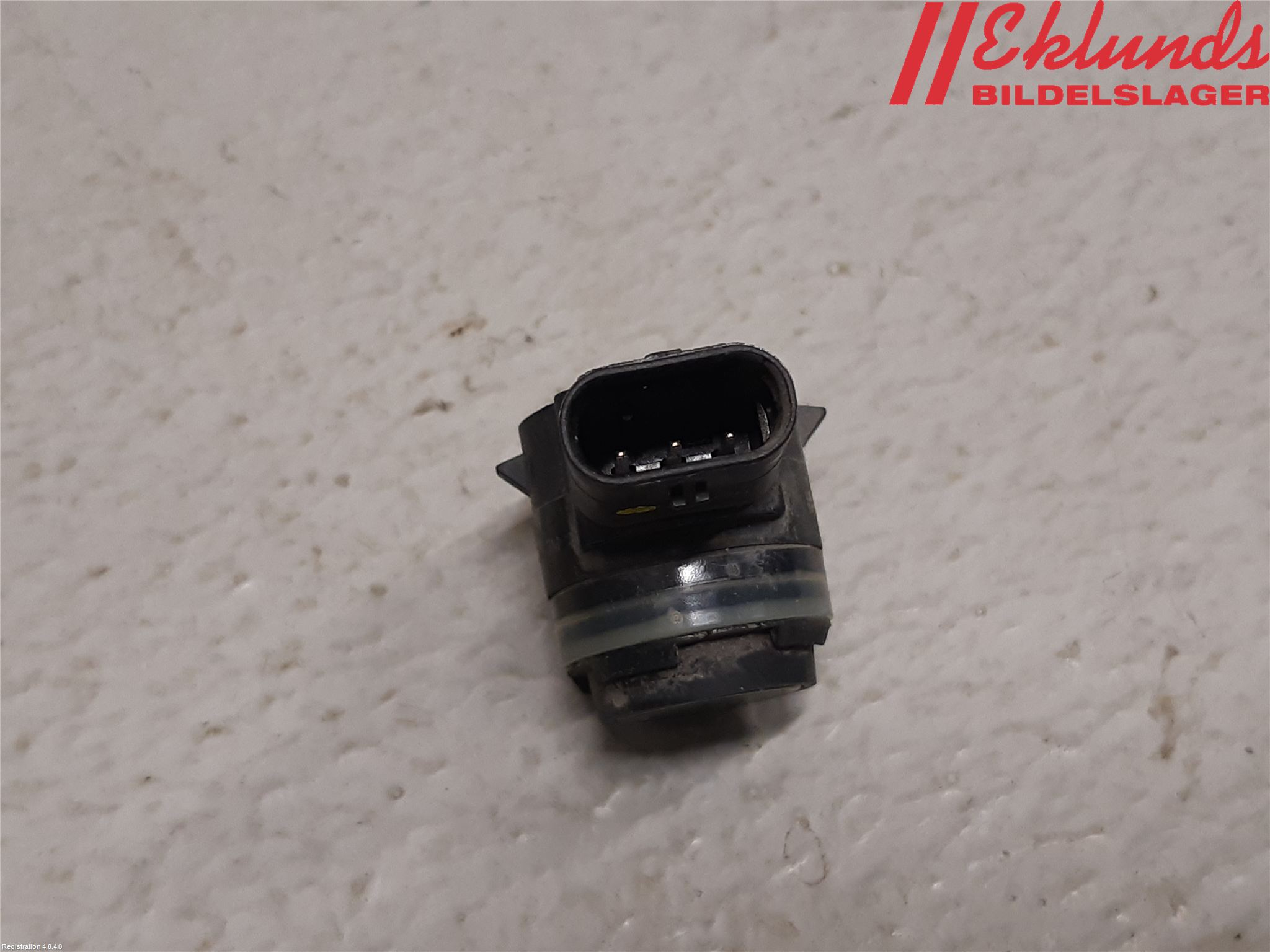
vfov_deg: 53.1
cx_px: 635
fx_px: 954
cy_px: 476
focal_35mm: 26
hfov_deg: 67.3
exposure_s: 1/50
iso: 125
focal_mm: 3.93
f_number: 1.7
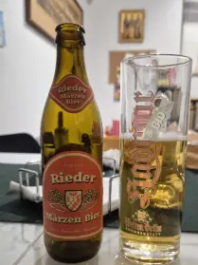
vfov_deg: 54.7
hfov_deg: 42.8
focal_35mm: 33
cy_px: 166
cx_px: 111
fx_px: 252
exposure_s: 1/100
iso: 1600
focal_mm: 5.4
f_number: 1.8
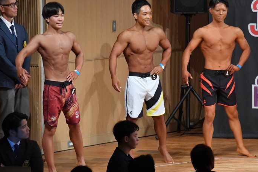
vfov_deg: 4.3
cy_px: 78
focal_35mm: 322
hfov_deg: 6.4
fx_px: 2307
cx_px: 137
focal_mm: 190
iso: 10000
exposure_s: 1/400
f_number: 5.6
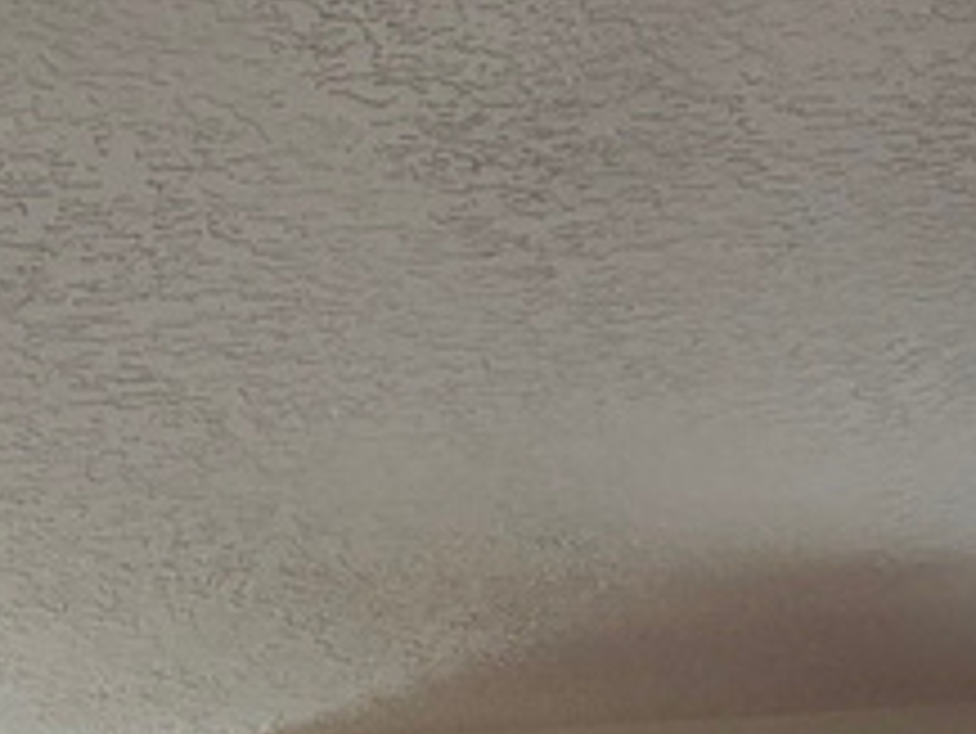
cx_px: -90
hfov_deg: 20.3
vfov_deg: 12.0
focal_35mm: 92
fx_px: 2595
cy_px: 1896
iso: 50
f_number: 2.2
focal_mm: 2.2
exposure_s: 1/155
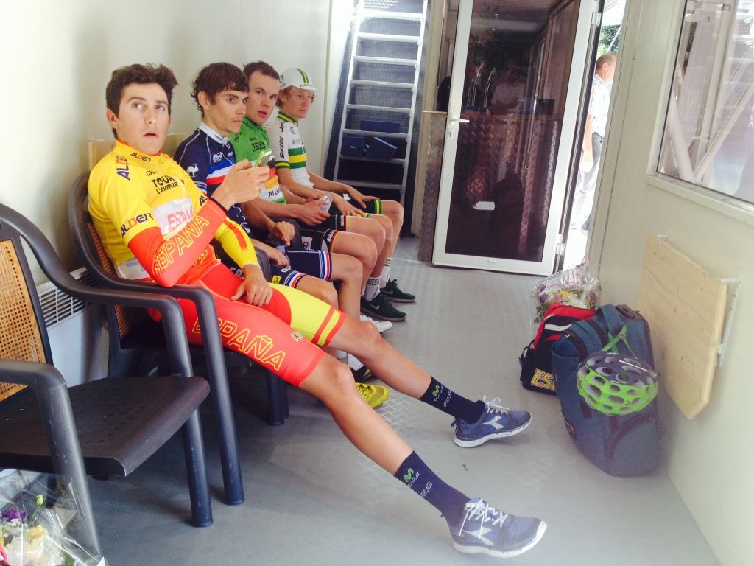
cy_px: 283
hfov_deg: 52.6
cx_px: 377
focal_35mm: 35
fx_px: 762
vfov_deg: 40.7
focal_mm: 4.28
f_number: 2.4
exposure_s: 1/120
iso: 50
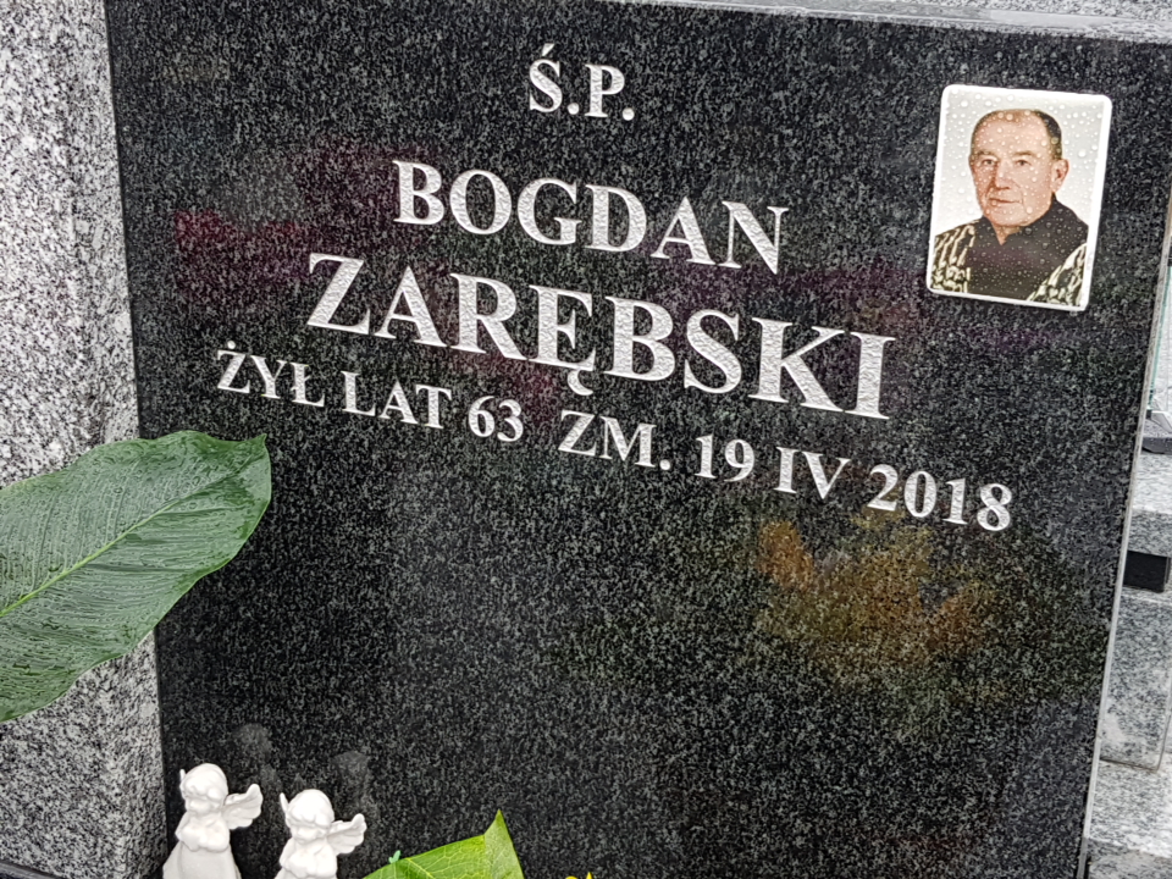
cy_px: 440
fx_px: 880
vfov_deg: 53.1
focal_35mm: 26
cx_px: 586
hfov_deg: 67.3
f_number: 1.7
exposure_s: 1/172
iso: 40
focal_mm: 4.2
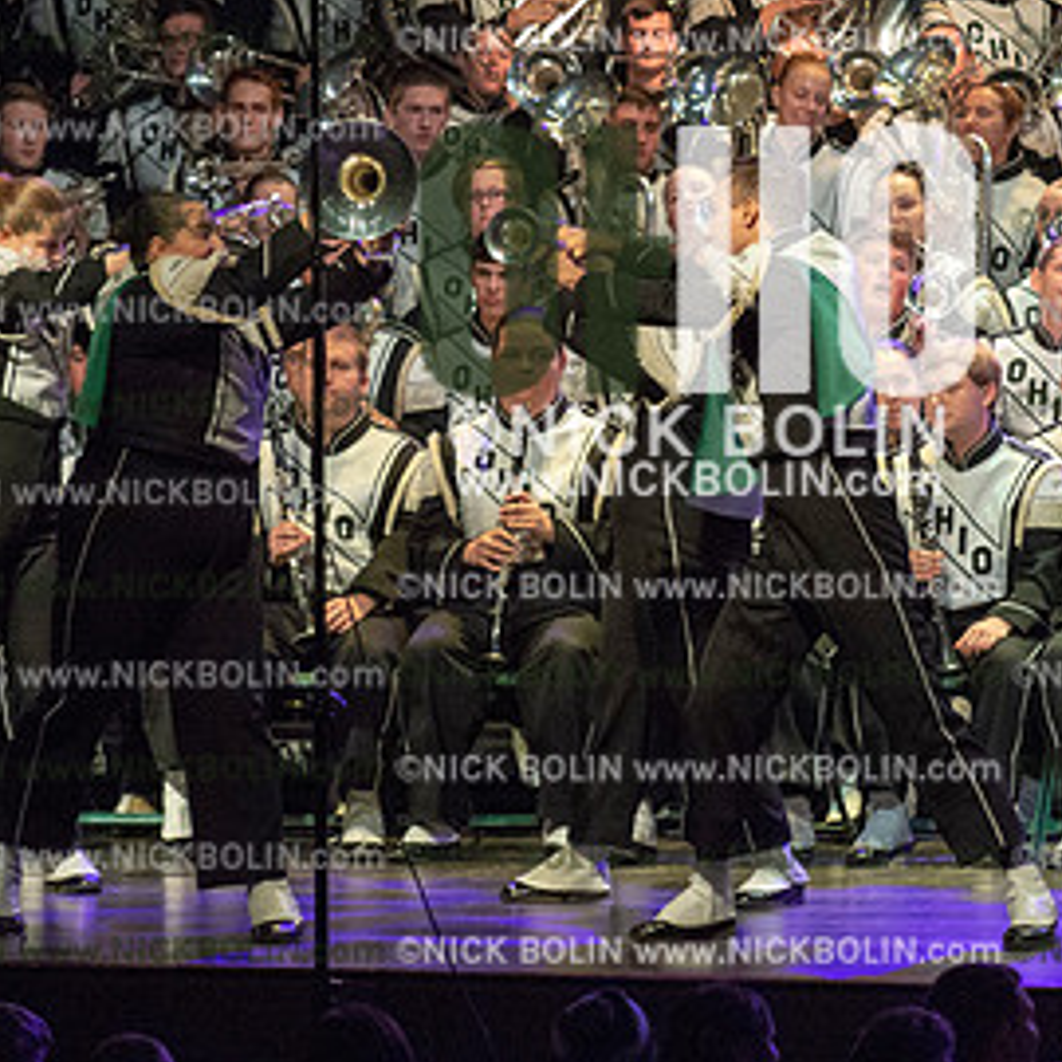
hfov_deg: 4.9
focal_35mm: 356
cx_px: 696
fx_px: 12357
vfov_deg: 4.9
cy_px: 311
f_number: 5.6
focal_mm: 195
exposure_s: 1/400
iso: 8000
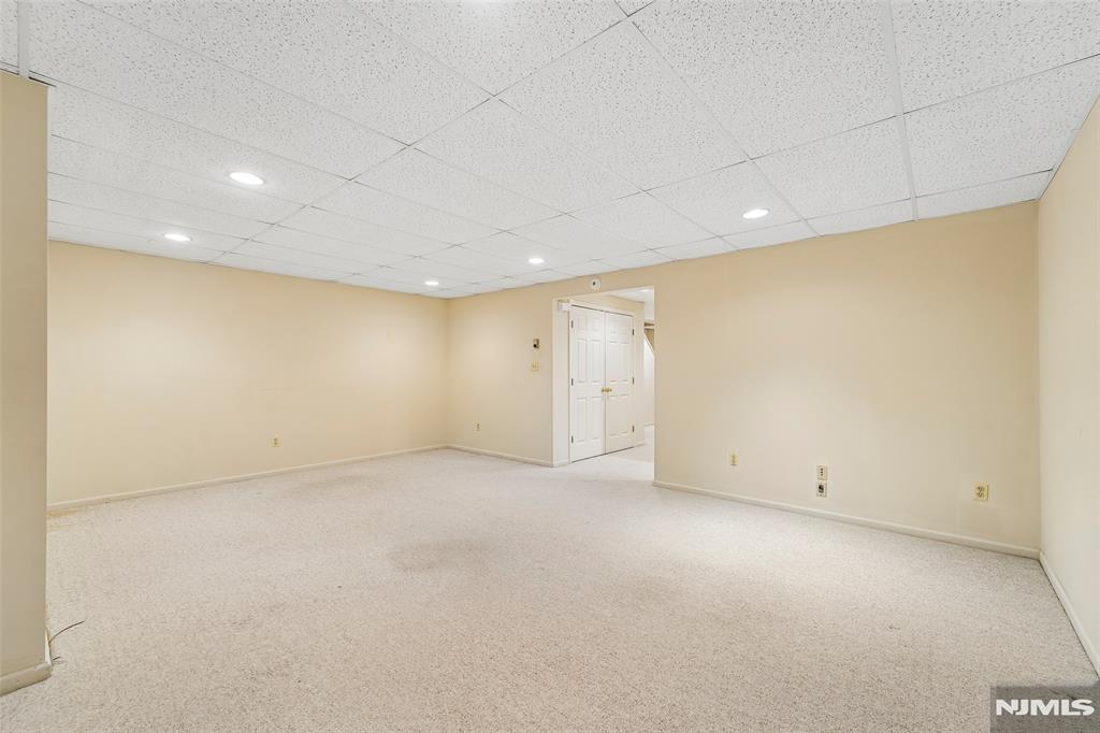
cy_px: 366
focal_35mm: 14
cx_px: 550
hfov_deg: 104.3
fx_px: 428
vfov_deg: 81.2
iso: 400
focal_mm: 14
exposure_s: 1/8
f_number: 8
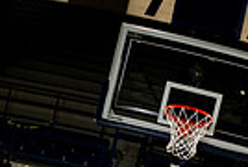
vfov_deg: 14.7
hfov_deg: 30.0
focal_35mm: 67
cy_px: 380
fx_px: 463
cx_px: 115
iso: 640
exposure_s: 1/250
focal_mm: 20
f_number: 8
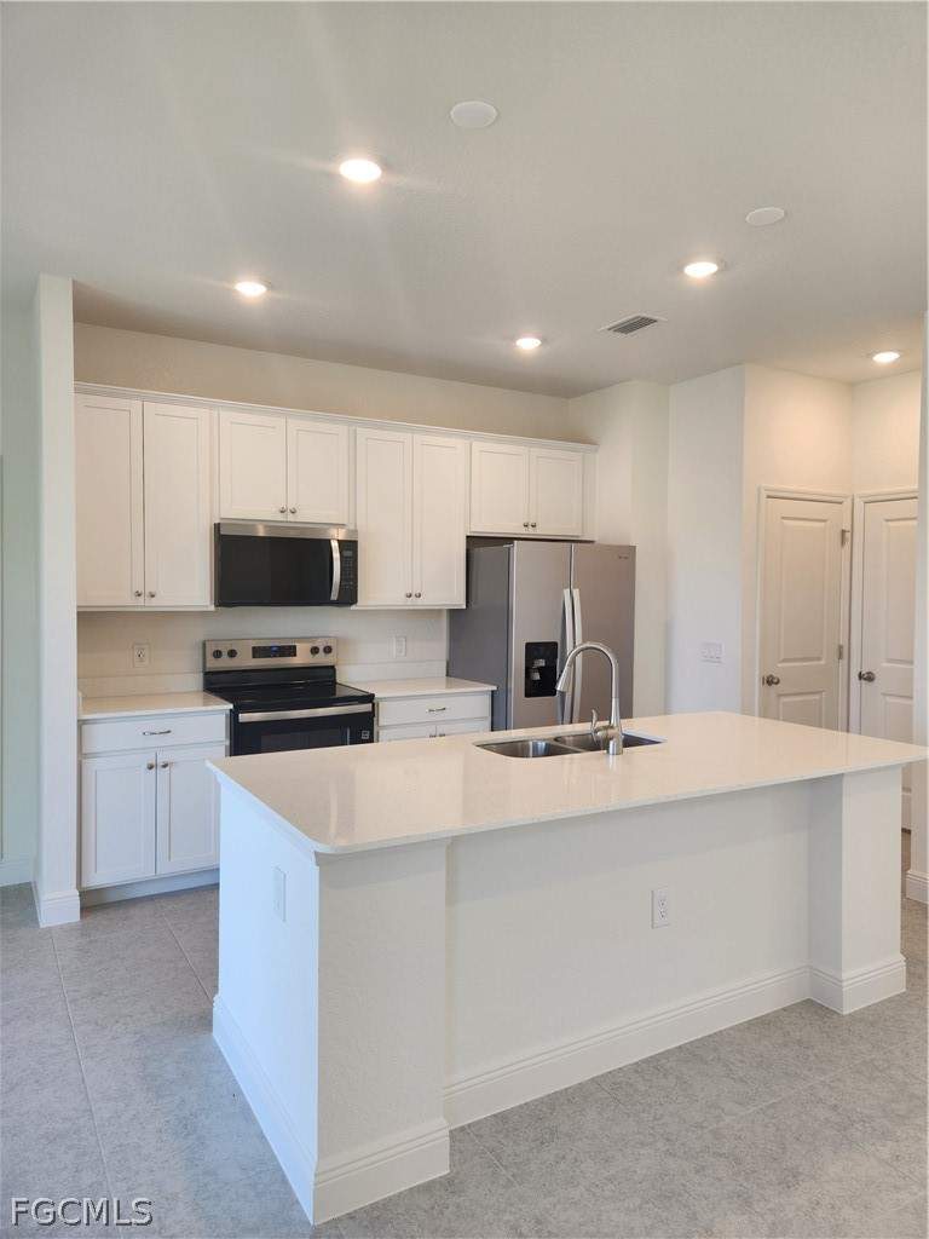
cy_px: 620
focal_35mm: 23
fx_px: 823
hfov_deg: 58.9
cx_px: 464
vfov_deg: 73.9
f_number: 1.8
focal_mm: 5.4
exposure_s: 1/120
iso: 80
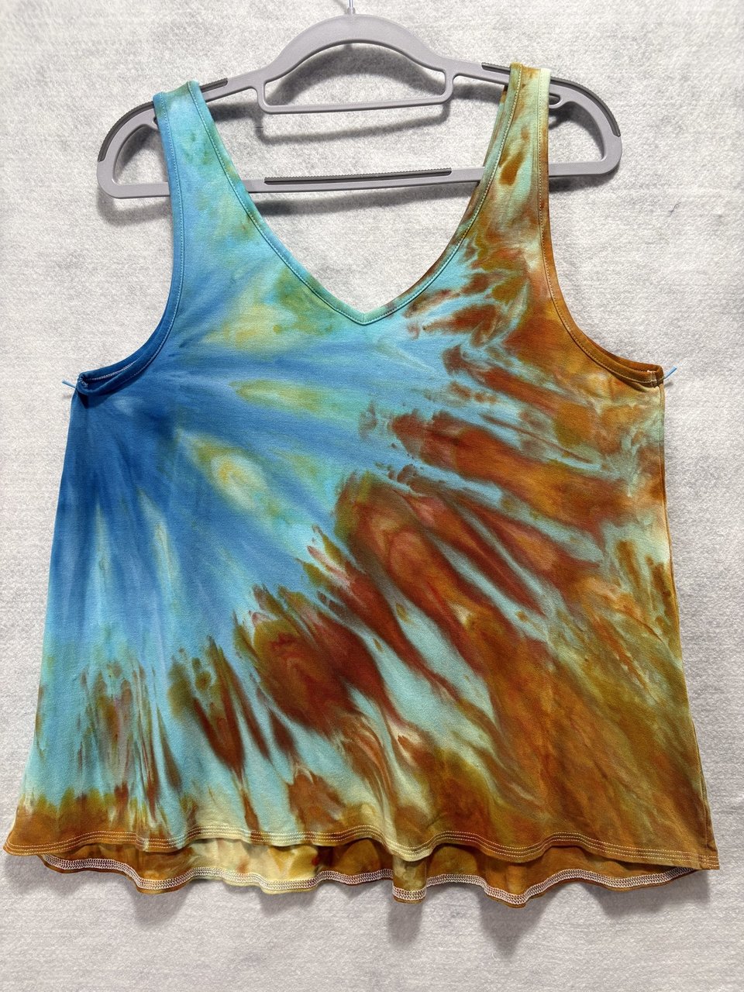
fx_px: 745
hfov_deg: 53.1
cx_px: 372
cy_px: 496
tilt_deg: -3.2
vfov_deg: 67.3
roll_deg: -1.6
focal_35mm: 26
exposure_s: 1/60
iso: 200
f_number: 1.6
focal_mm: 5.96
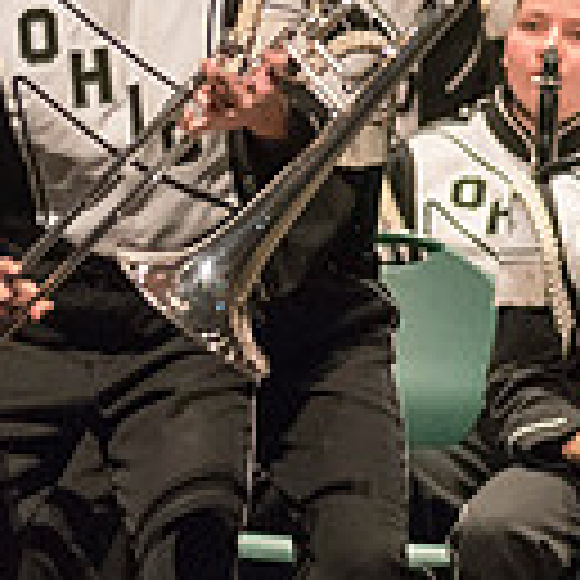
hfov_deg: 1.5
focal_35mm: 1149
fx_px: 21781
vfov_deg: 1.5
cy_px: 209
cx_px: -580
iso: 4000
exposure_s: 1/500
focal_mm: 300
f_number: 2.8
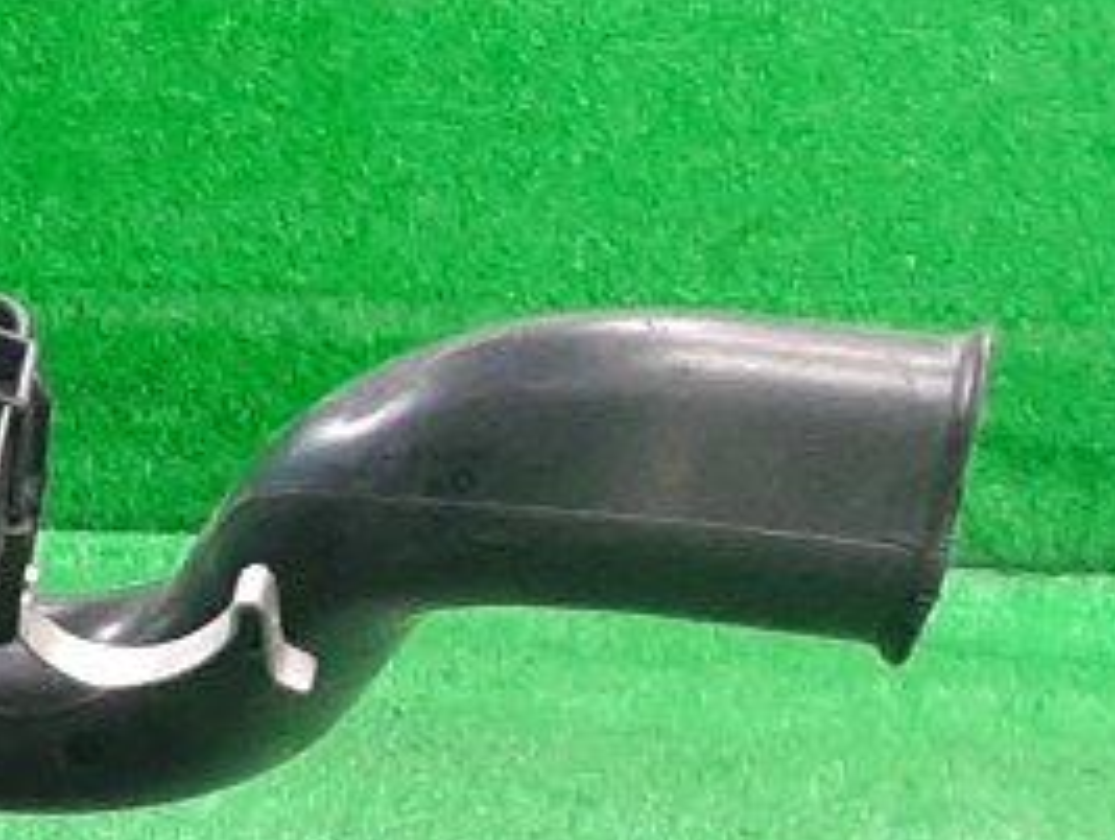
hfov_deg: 11.7
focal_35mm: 140
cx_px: -1499
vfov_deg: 9.3
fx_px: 4516
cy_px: 2148
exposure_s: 1/50
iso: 182
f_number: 1.7
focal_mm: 3.93
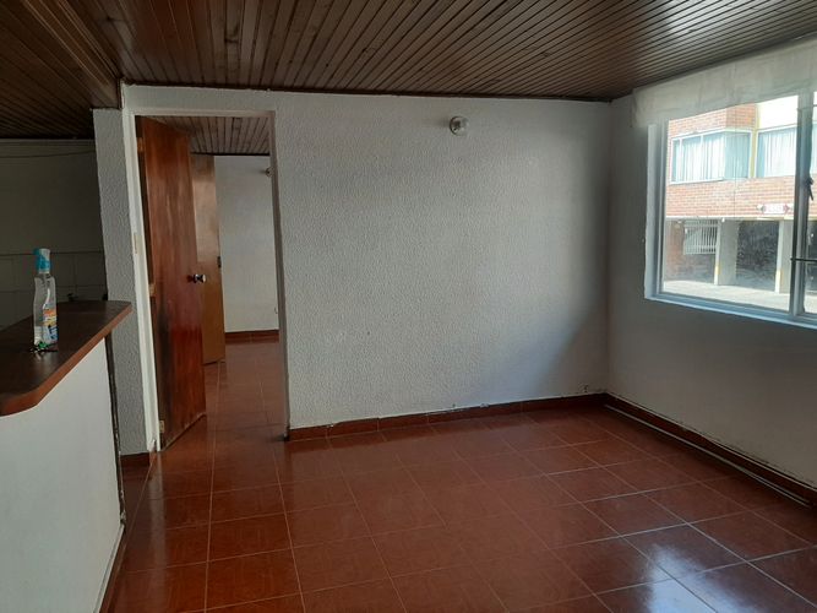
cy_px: 306
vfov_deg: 53.0
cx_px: 408
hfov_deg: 67.3
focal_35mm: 26
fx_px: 614
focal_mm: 3.93
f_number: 1.7
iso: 40
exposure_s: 1/125
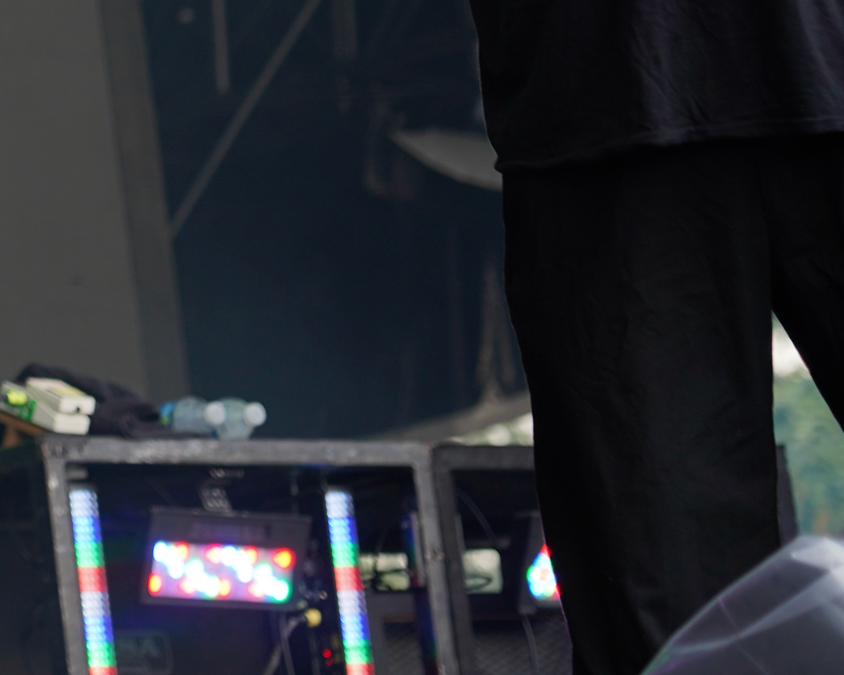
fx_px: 8143
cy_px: 22
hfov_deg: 5.9
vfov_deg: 4.7
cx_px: -444
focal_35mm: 326
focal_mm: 105
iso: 200
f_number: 4
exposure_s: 1/125
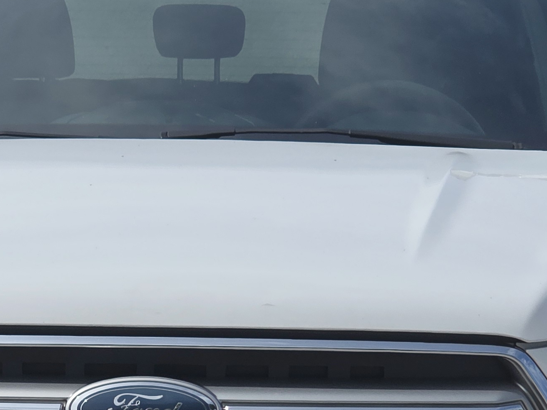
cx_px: 103
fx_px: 3334
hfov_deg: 9.4
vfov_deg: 7.0
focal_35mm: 211
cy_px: 422
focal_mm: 7.9
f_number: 2.4
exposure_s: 1/3512
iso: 50
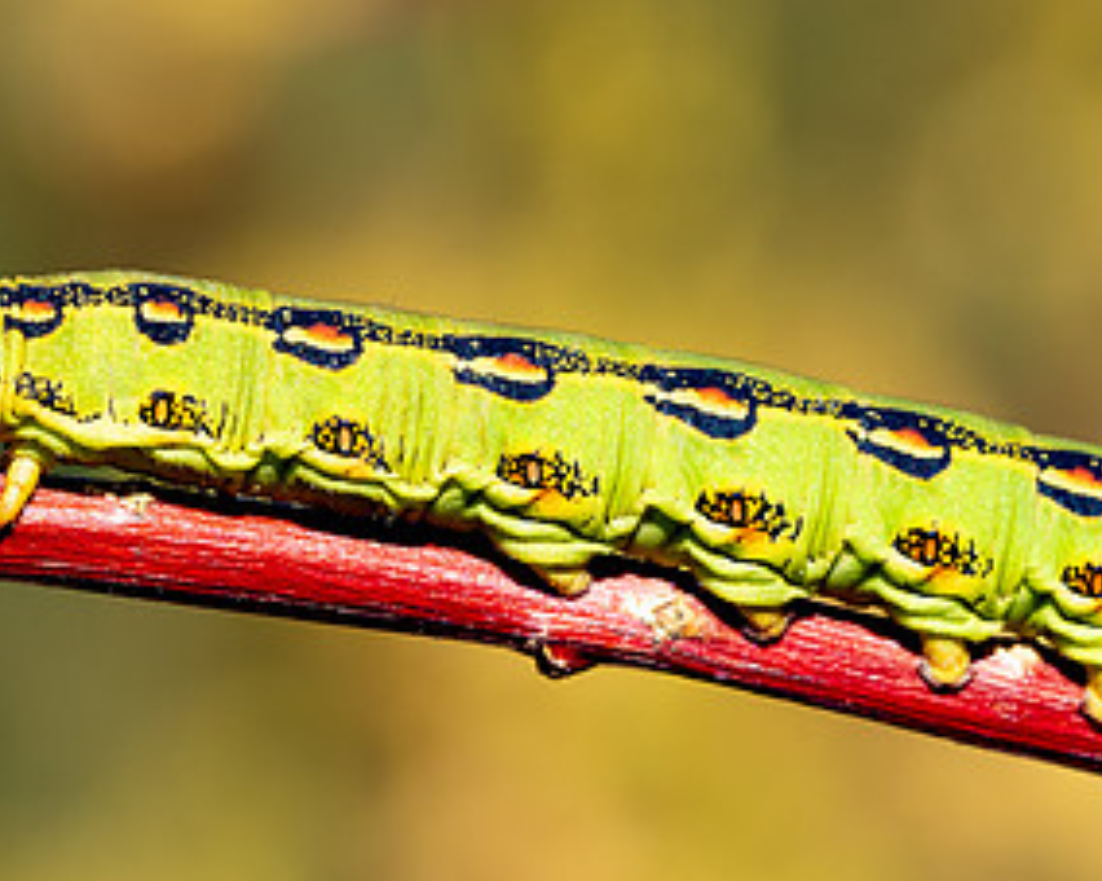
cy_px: 404
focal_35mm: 228
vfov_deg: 6.8
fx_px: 7434
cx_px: 725
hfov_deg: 8.5
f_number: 11
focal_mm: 90
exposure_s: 1/200
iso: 320
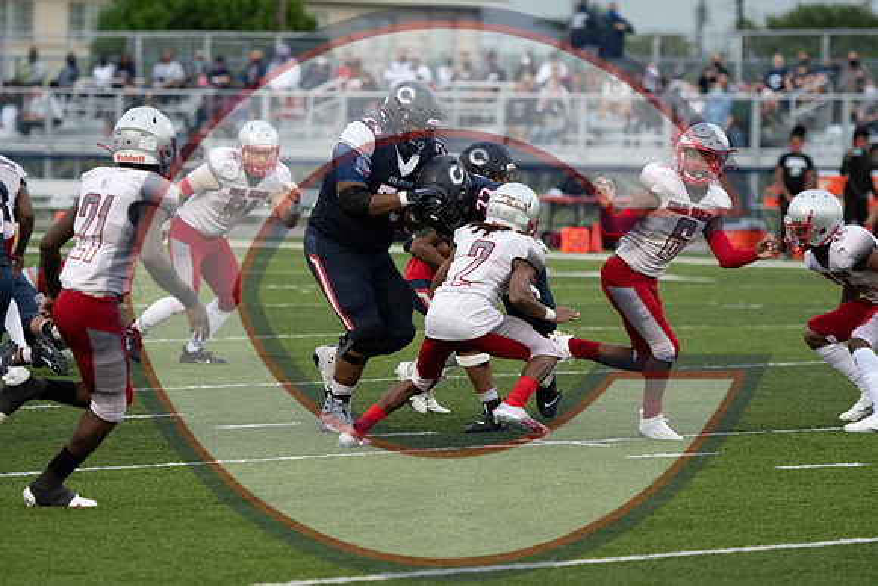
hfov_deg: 9.8
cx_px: 439
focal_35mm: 210
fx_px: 5123
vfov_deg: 6.5
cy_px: 293
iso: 3200
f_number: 2.8
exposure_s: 1/2000
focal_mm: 140
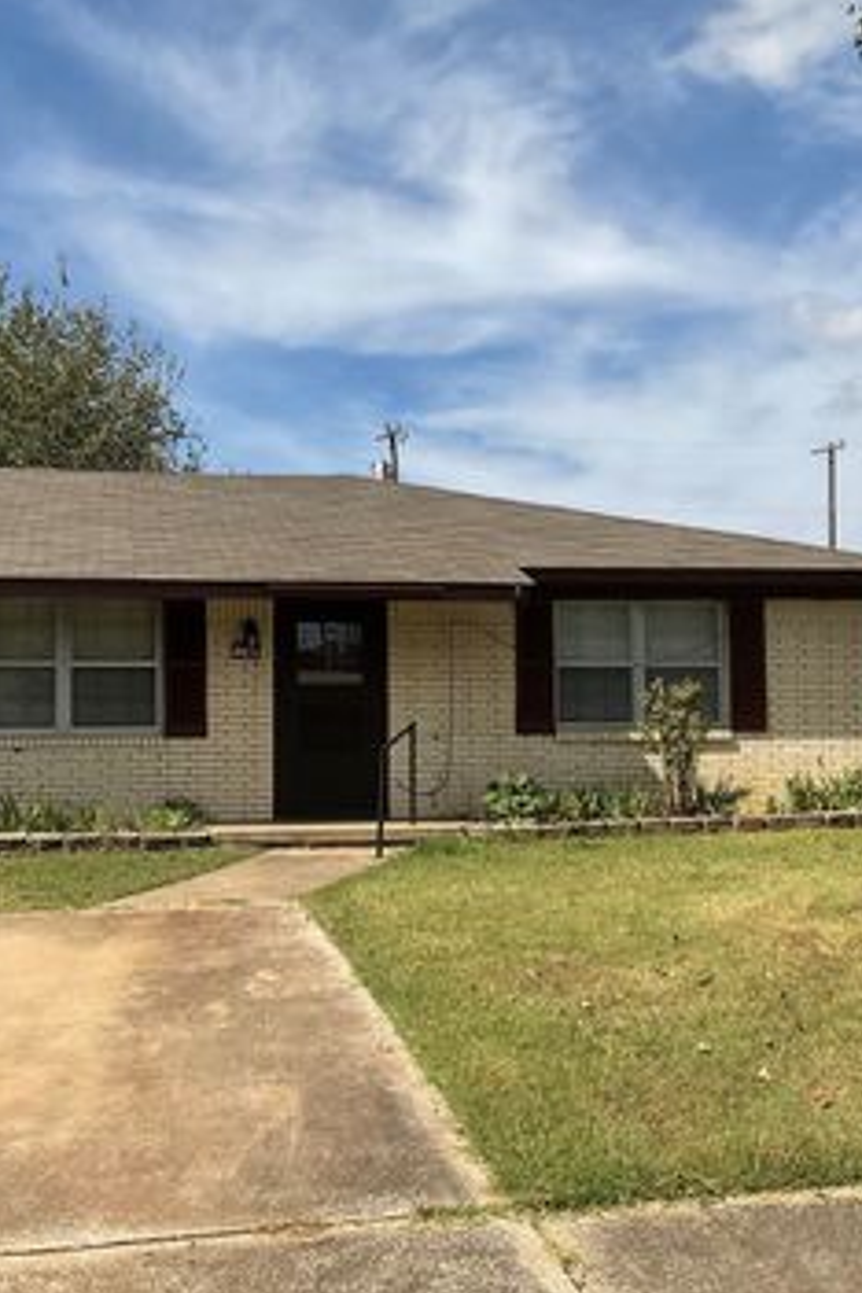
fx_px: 1544
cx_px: 405
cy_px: 658
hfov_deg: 31.2
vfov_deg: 45.4
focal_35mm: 43
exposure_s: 1/2538
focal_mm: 3
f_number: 1.8
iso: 16
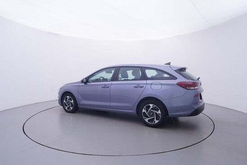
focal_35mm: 22
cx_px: 124
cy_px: 82
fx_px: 154
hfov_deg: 77.3
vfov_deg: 56.2
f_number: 5
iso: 200
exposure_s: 1/80
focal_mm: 15
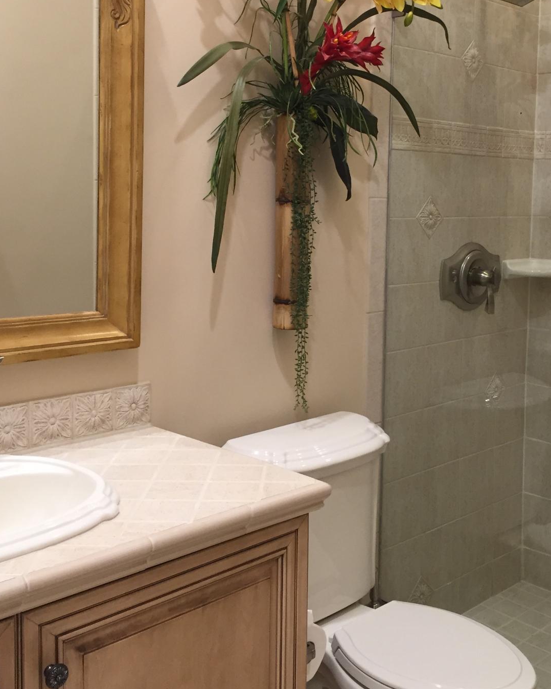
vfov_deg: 43.6
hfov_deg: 35.5
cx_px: 348
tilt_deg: -5.0
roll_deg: -0.8
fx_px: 856
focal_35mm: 42
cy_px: 277
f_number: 2.2
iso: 100
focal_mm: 4.15
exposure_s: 1/30
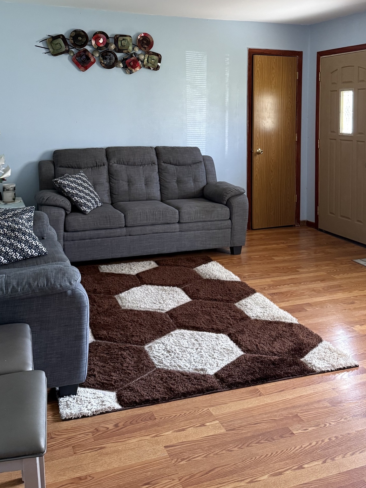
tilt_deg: +0.8
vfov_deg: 49.7
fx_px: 508
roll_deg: -0.5
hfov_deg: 39.7
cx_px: 178
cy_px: 134
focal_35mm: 36
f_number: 1.78
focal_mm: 6.76
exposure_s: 1/60
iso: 500
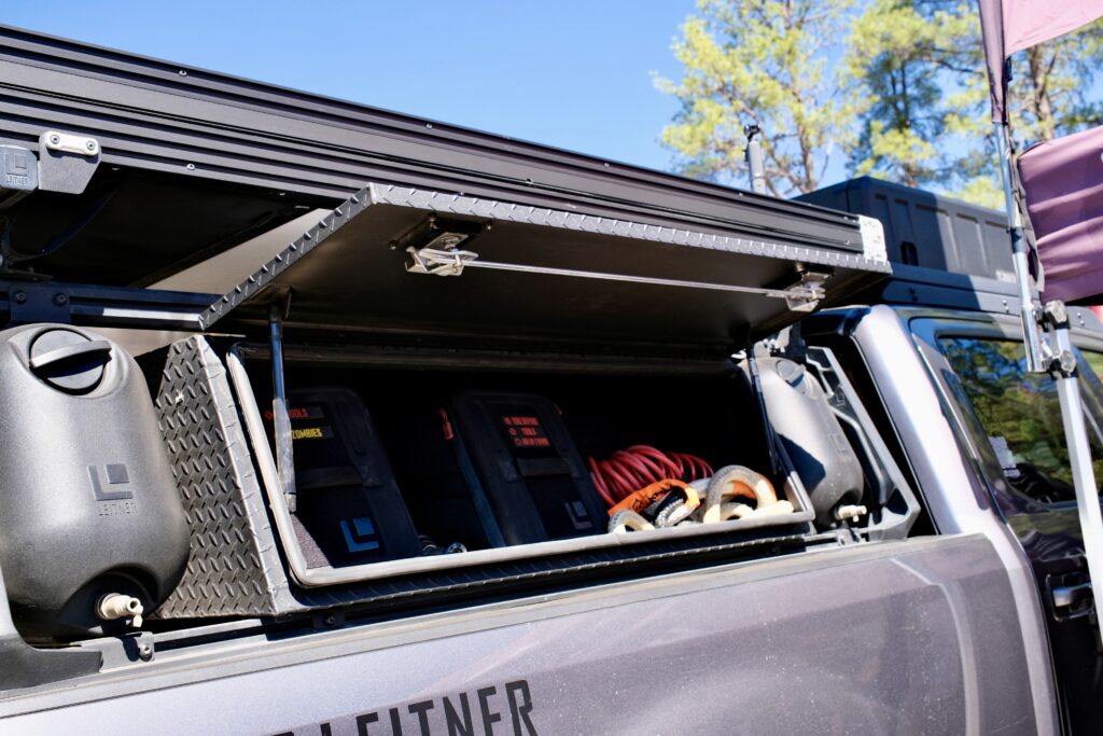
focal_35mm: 38
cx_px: 552
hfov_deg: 50.7
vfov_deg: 35.1
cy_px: 368
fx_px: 1164
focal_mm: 25.4
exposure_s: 1/220
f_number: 5.6
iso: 320
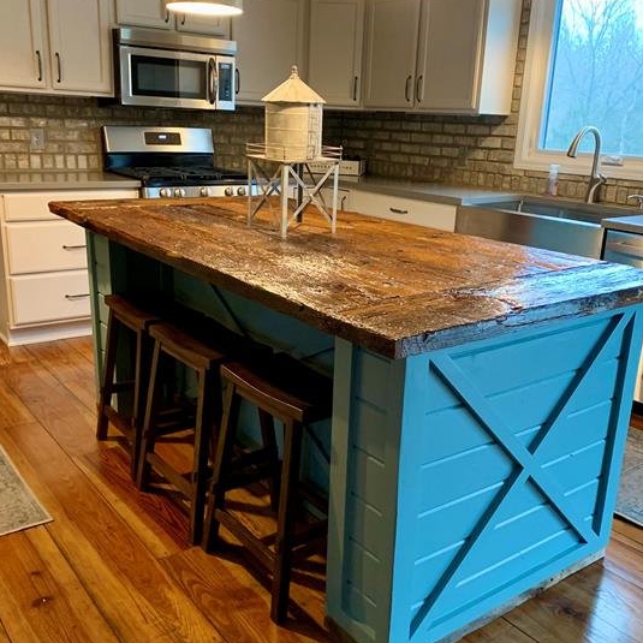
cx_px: 328
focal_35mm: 33
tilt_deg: -16.1
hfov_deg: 49.7
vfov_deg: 49.7
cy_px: 329
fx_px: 694
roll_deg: -2.6
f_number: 1.8
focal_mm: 4.25
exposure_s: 1/40
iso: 400
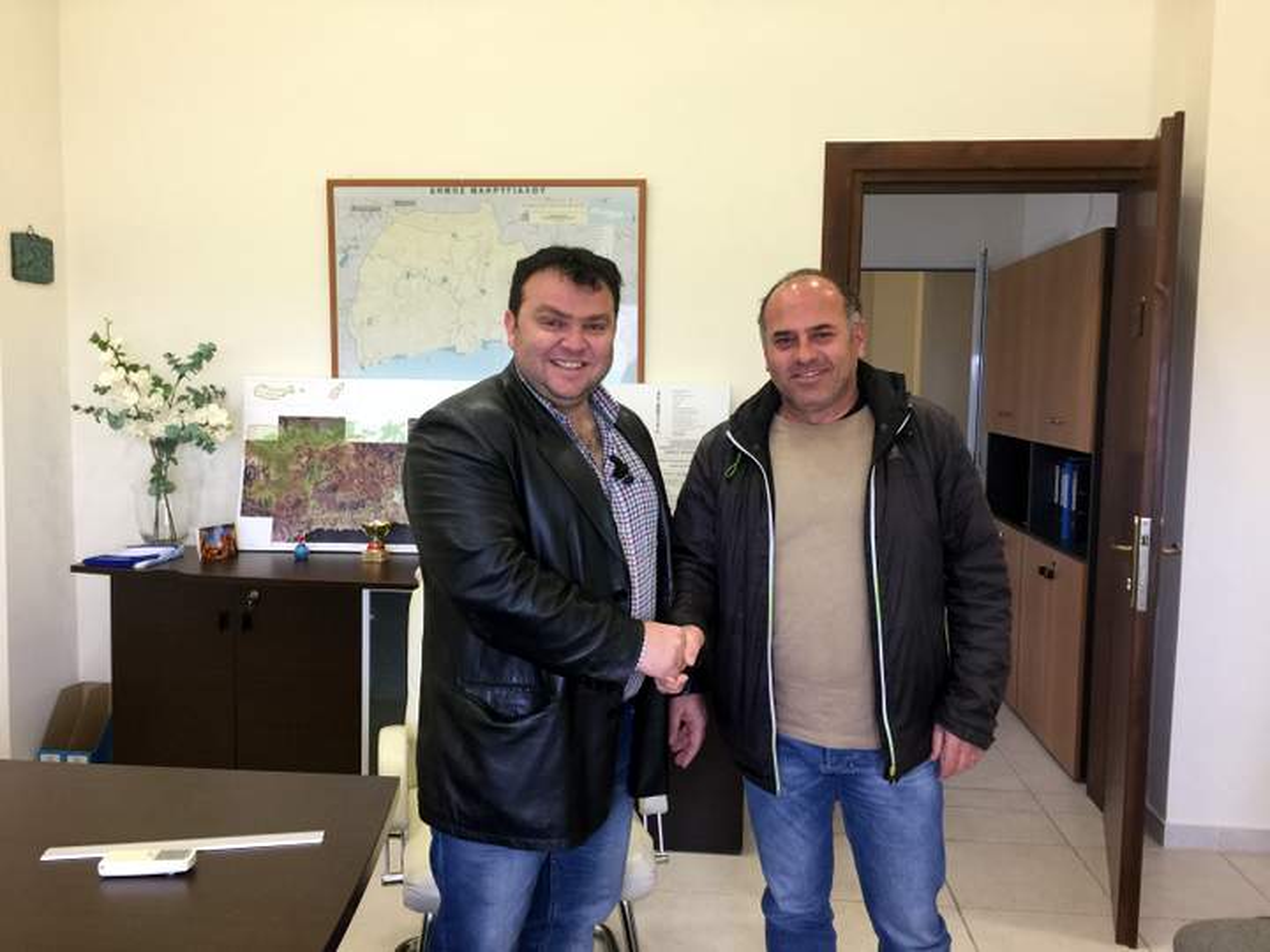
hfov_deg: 61.7
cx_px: 635
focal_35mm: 29
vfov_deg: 48.2
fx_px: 1064
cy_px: 476
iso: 64
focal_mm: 4.15
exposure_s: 1/33
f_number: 2.2
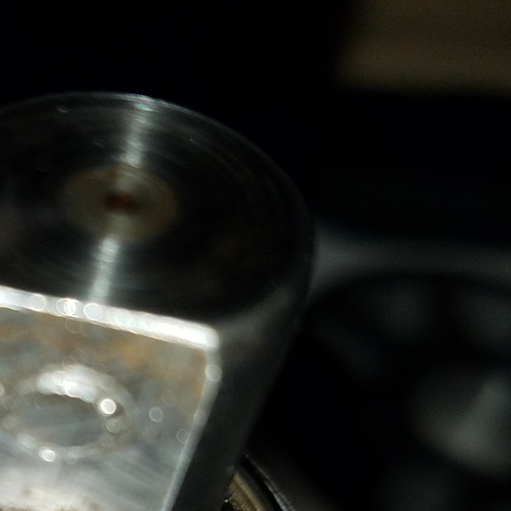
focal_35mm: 63
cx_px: -78
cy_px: 507
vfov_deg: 25.9
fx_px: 1052
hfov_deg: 25.0
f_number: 1.7
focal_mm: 4.2
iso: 50
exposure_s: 1/706
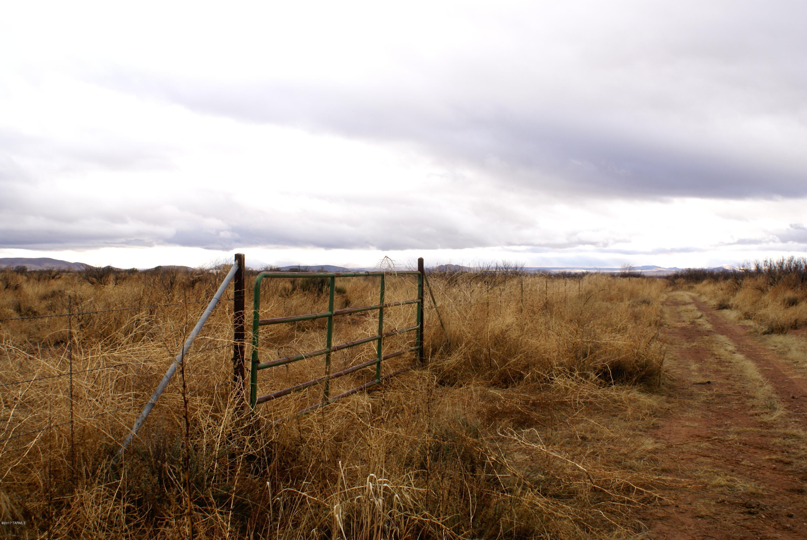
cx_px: 404
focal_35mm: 36
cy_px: 270
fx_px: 808
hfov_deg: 53.1
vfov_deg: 37.0
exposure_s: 1/80
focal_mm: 24
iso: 100
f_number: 9
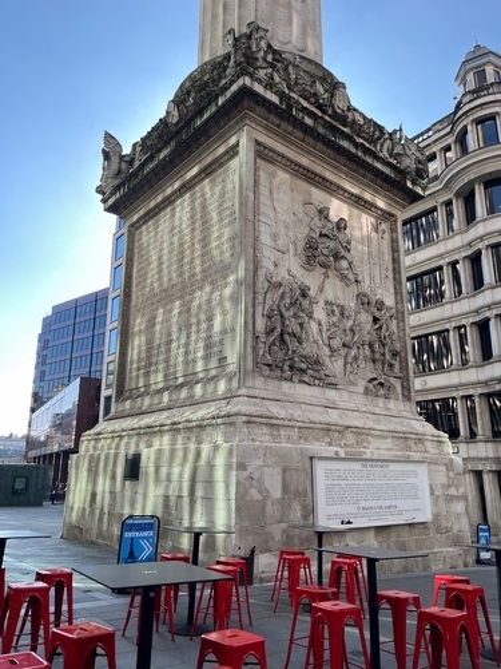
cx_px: 250
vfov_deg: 67.3
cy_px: 334
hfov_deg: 53.1
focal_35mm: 26
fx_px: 502
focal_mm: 5.1
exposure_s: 1/742
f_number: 1.6
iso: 50
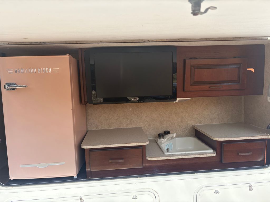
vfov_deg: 53.1
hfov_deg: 67.3
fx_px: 203
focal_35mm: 26
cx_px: 135
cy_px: 101
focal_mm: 5.96
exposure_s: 1/1196
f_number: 1.6
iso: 64
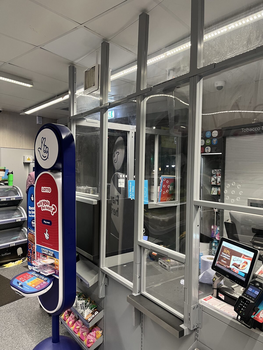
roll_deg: -0.8
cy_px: 175
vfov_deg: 67.3
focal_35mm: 26
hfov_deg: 53.1
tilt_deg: +1.5
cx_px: 132
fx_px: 263
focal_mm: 5.1
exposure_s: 1/60
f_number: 1.6
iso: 250
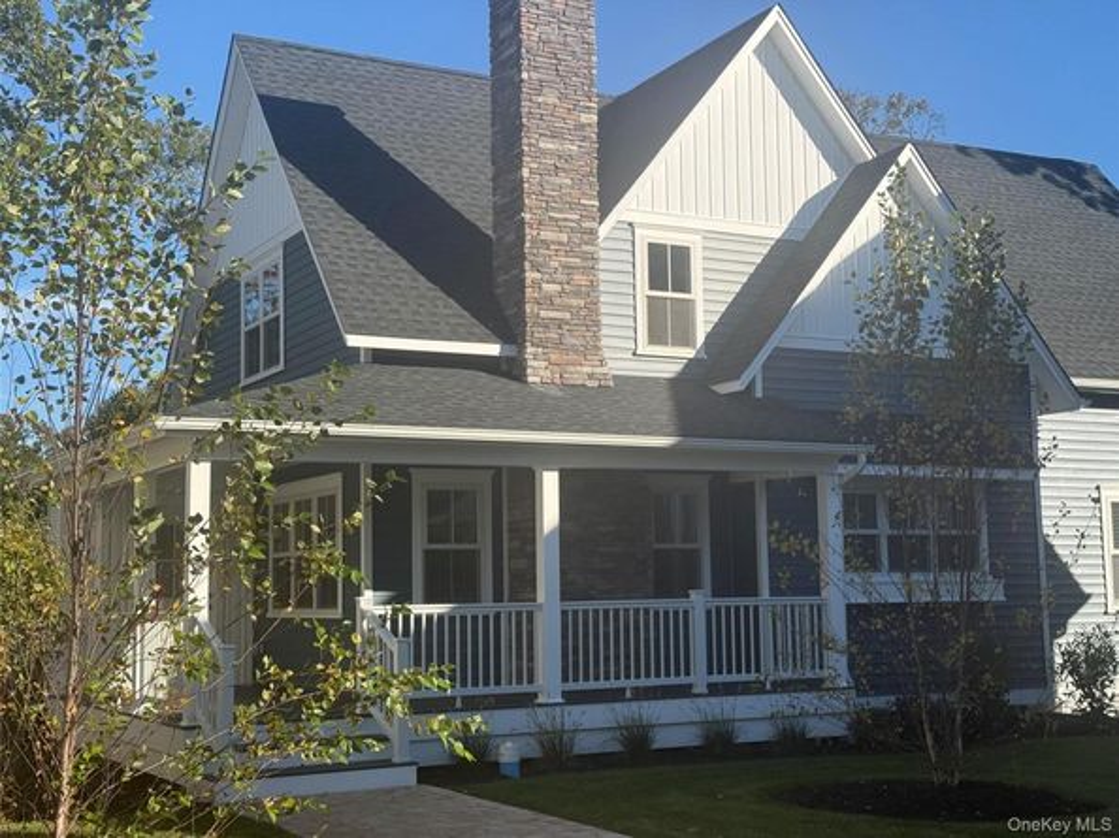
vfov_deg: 30.2
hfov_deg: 39.7
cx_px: 560
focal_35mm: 48
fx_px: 1551
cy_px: 419
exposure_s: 1/3534
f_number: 1.78
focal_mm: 6.76
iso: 80
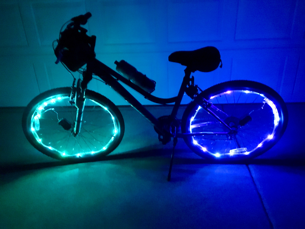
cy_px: 114
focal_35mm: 29
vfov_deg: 48.2
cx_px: 152
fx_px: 256
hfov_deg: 61.7
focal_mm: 4.15
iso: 1600
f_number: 2.2
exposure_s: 1/15
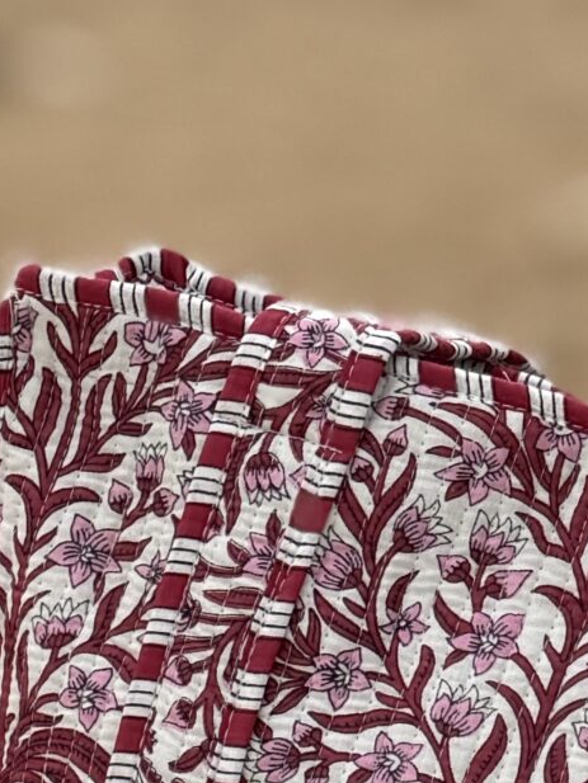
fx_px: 9396
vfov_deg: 4.8
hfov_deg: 3.6
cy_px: 57
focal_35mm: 415
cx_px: 192
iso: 50
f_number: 2.8
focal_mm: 16.89
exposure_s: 1/408
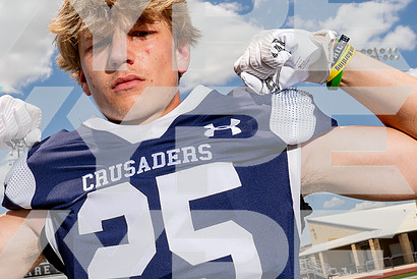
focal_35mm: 42
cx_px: 151
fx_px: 487
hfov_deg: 45.9
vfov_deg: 31.9
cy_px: 138
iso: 100
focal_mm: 24
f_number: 11
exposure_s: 1/250
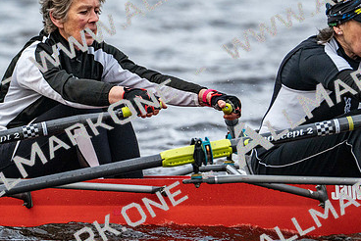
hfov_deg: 3.3
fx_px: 6182
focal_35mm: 616
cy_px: 76
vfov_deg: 2.2
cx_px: 150
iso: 4000
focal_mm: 391
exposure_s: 1/1600
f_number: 6.3
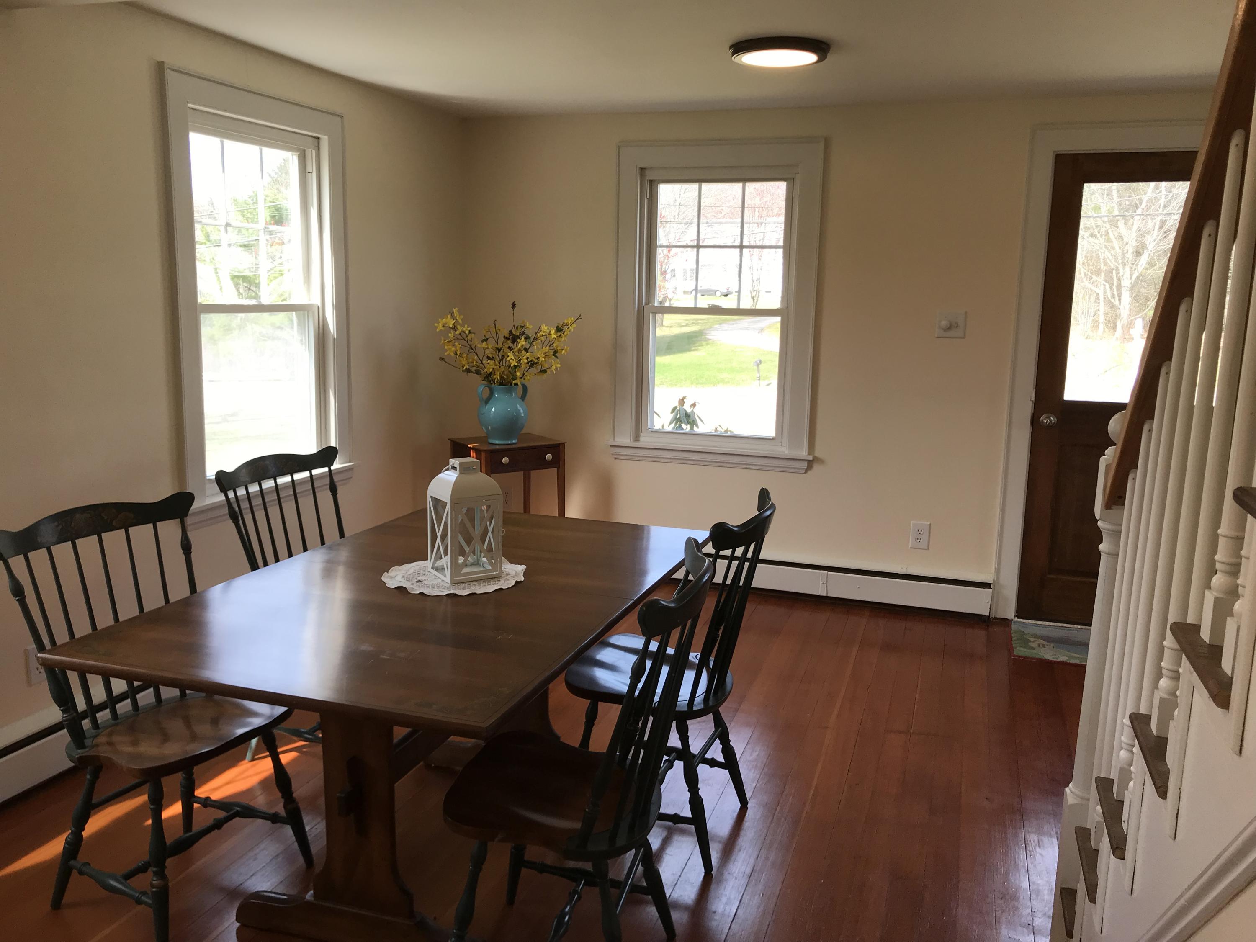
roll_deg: -0.5
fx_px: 1016
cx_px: 628
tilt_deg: -9.9
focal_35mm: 28
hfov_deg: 63.4
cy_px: 471
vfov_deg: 49.7
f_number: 1.8
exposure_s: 1/188
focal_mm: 3.99
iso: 20
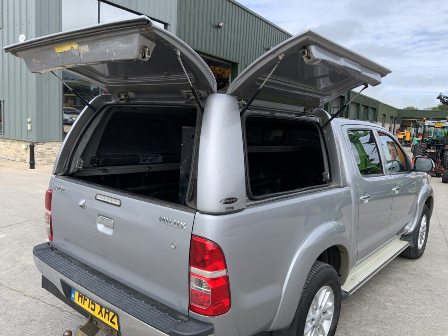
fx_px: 375
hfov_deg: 61.7
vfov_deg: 48.2
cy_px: 168
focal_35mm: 29
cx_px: 224
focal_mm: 3
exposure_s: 1/770
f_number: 1.8
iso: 16
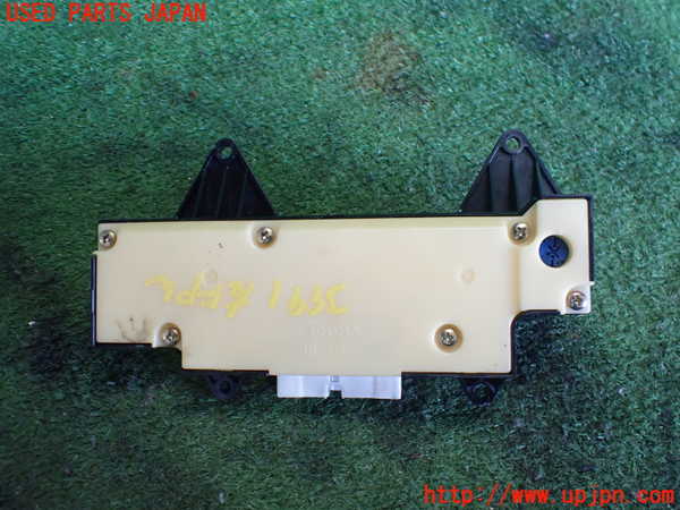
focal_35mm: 30
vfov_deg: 46.8
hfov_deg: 60.0
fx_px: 589
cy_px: 255
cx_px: 340
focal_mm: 5.4
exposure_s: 1/125
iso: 640
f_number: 2.3
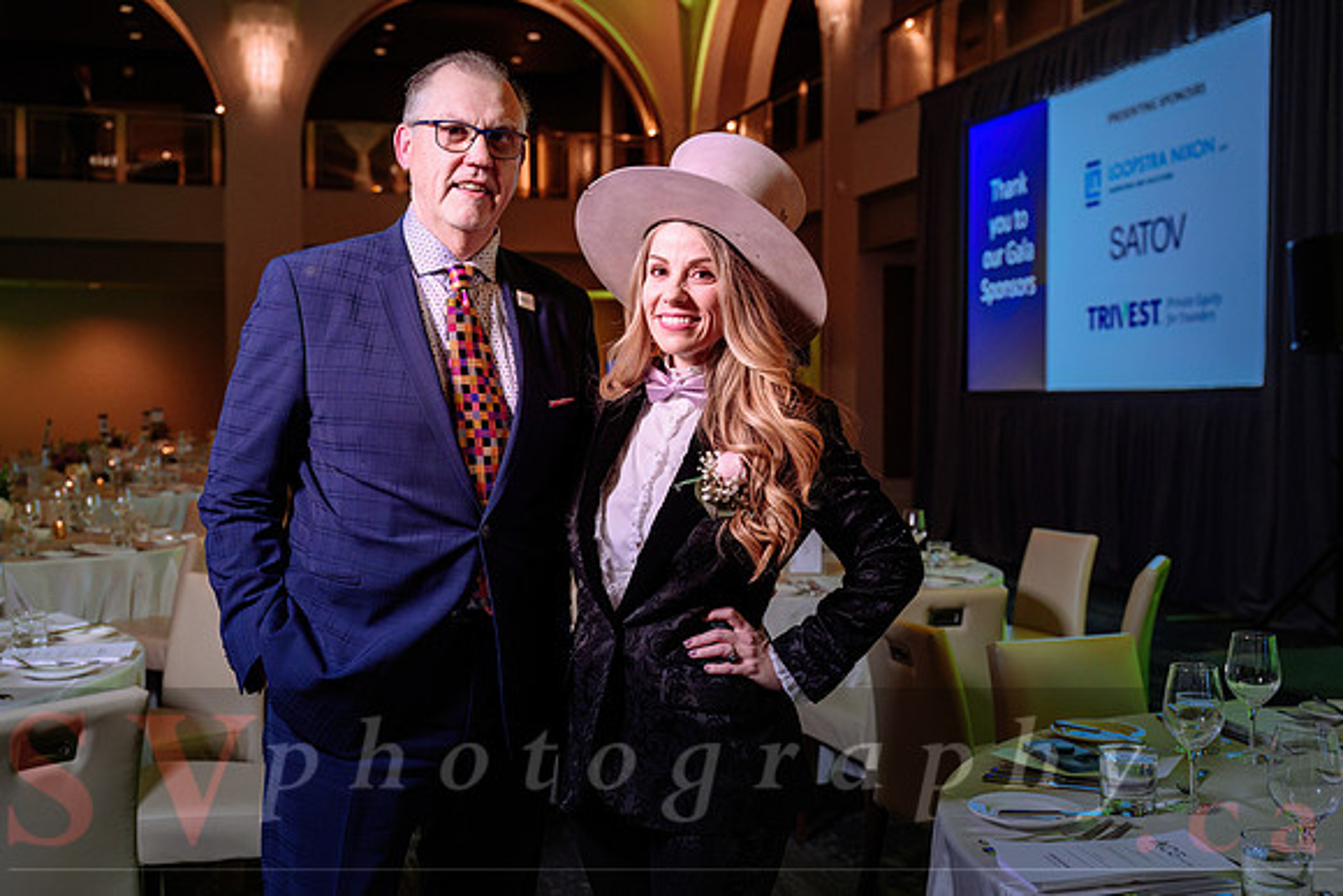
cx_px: 672
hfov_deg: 49.3
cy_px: 448
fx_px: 1463
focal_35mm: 39
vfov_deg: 34.1
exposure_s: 1/80
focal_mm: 38
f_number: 4
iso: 800
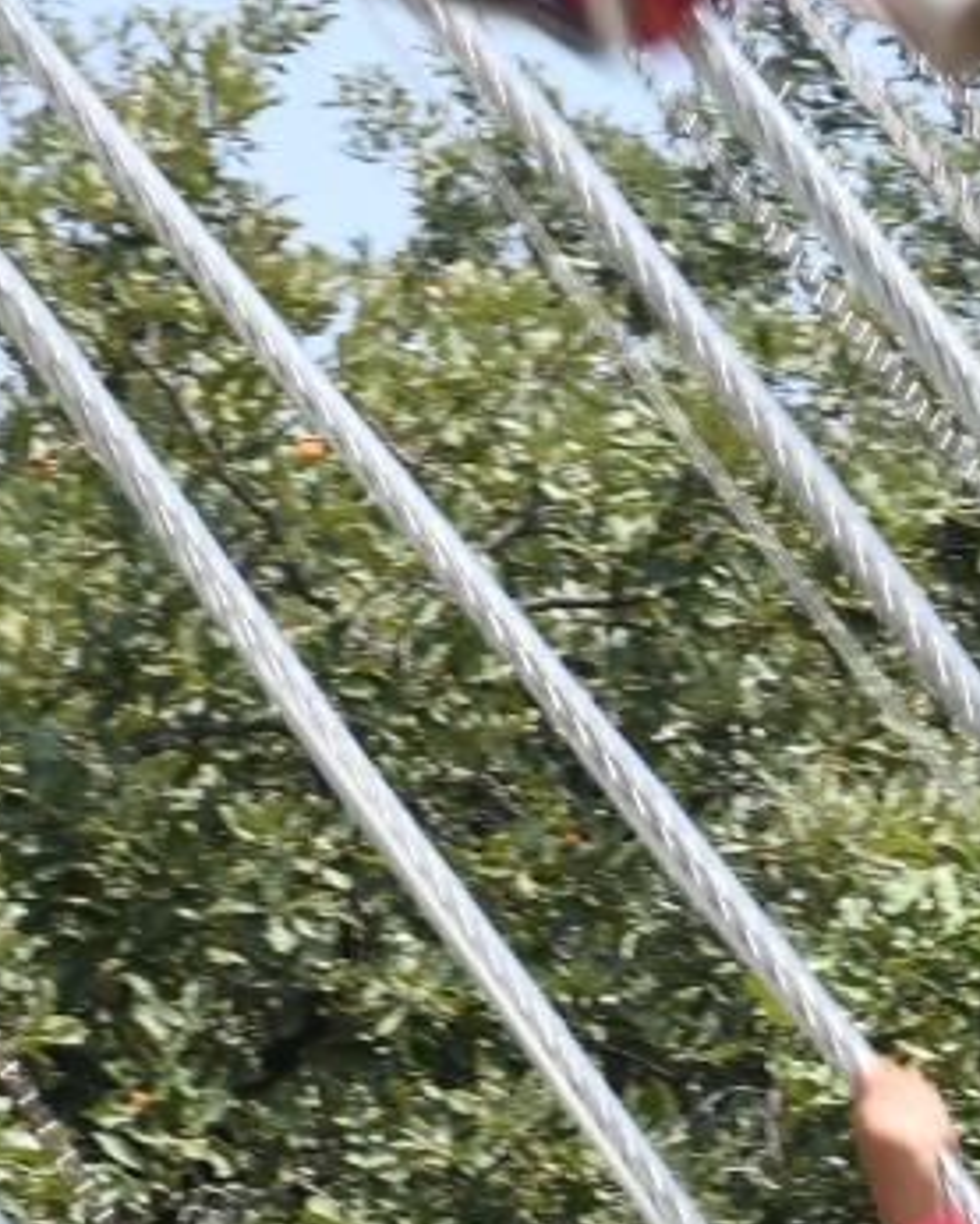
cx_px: 1734
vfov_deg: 3.7
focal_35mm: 527
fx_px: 19098
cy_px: 1680
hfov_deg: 2.9
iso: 160
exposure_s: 1/200
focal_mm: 80
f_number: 9
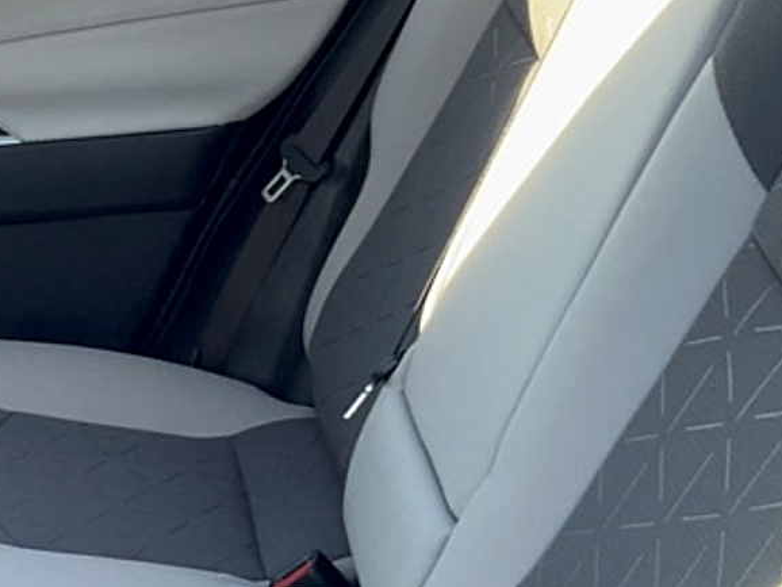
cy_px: 463
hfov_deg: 23.4
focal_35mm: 83
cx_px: 250
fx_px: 1876
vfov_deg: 17.7
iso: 40
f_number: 1.8
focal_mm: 3
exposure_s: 1/60
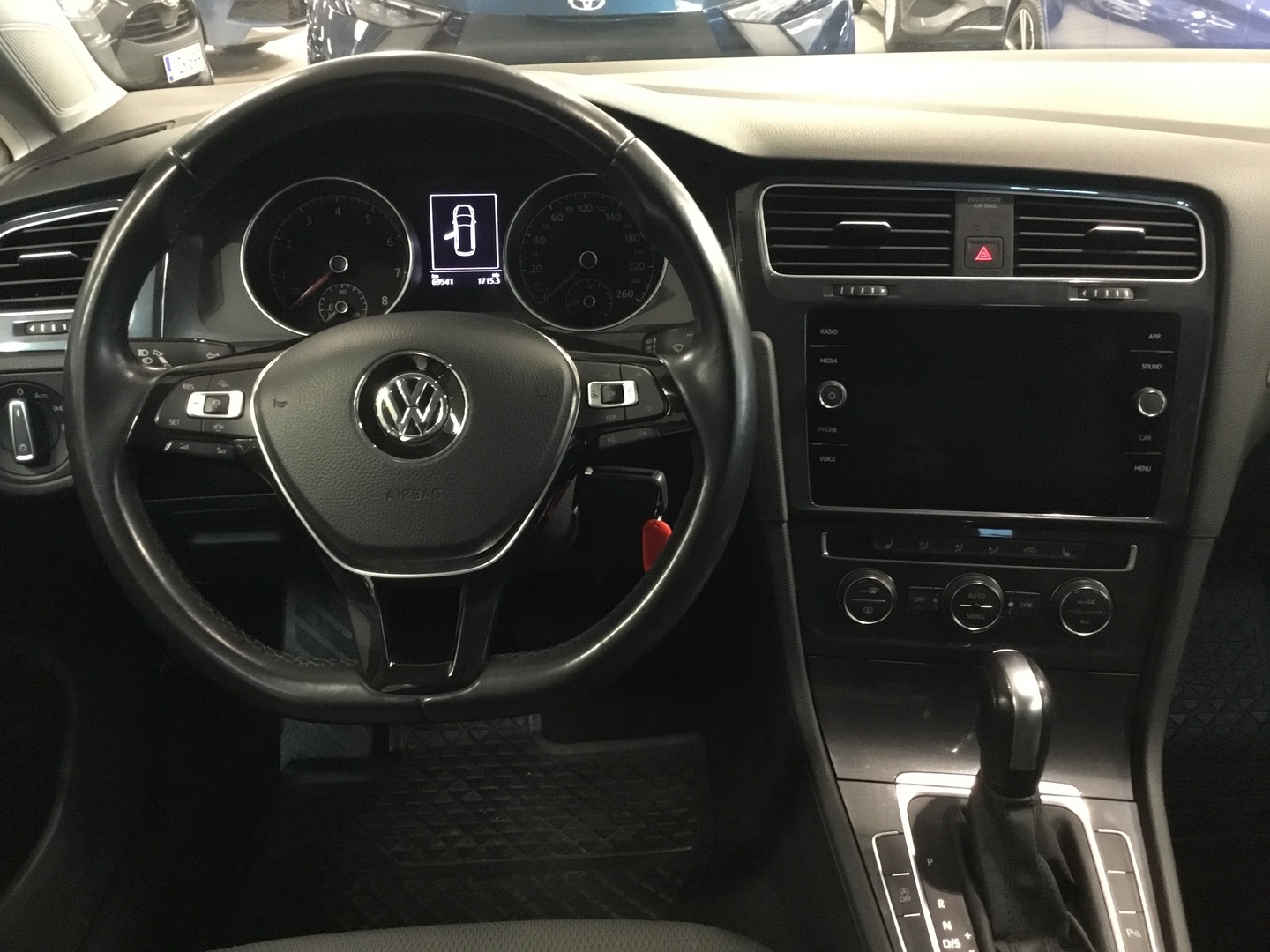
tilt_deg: -27.6
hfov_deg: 58.4
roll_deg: +1.2
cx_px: 635
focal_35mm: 31
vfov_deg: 45.4
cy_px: 476
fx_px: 1137
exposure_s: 1/17
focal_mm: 3.3
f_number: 2.4
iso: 500
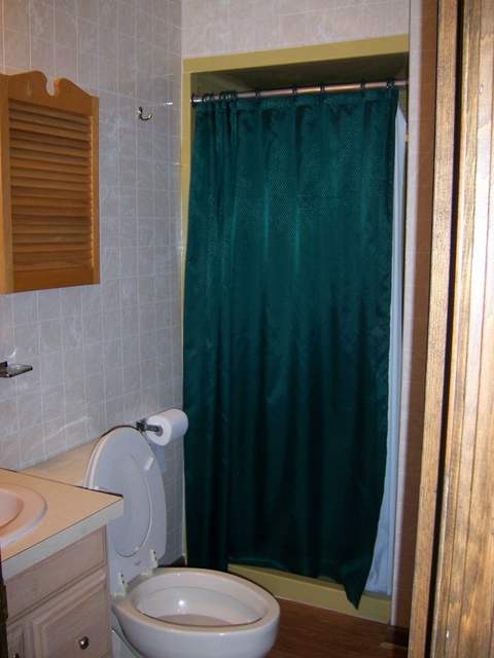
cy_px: 329
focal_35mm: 36
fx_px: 685
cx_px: 247
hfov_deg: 39.7
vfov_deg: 51.4
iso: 125
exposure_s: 1/60
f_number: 2.8
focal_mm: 6
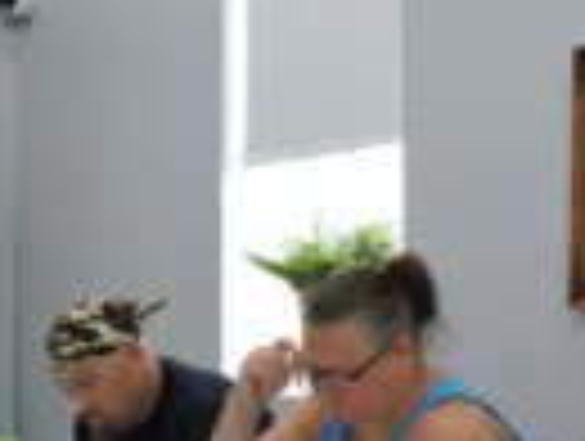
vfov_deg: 12.1
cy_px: 306
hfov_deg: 15.3
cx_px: -148
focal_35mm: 123
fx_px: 2083
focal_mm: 7.1
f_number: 3.3
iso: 400
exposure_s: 1/20
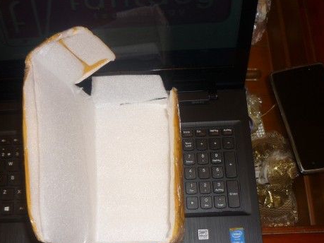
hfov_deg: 40.9
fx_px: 430
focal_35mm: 46
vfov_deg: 31.5
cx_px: 116
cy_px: 138
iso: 100
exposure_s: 1/30
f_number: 2.8
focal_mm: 5.5
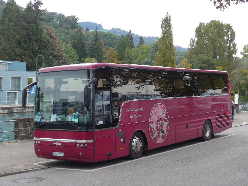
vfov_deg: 24.8
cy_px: 93
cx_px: 124
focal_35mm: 59
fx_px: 423
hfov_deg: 32.7
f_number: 3.5
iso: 80
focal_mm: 12
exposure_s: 1/80
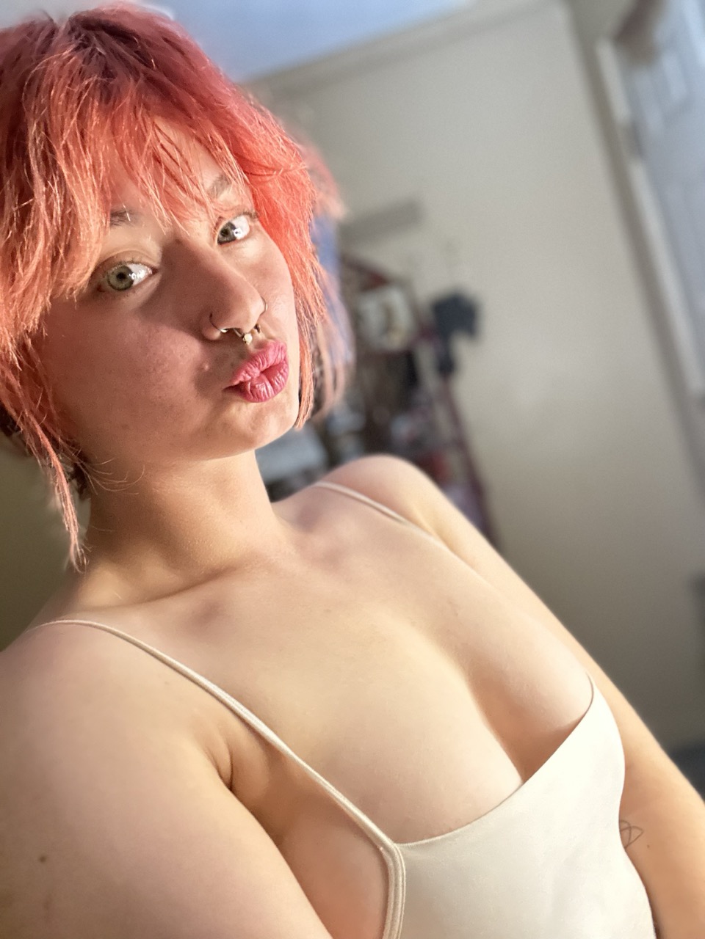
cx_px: 352
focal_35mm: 30
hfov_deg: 46.8
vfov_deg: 60.0
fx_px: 815
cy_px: 470
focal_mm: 2.69
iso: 640
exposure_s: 1/30
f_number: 1.9
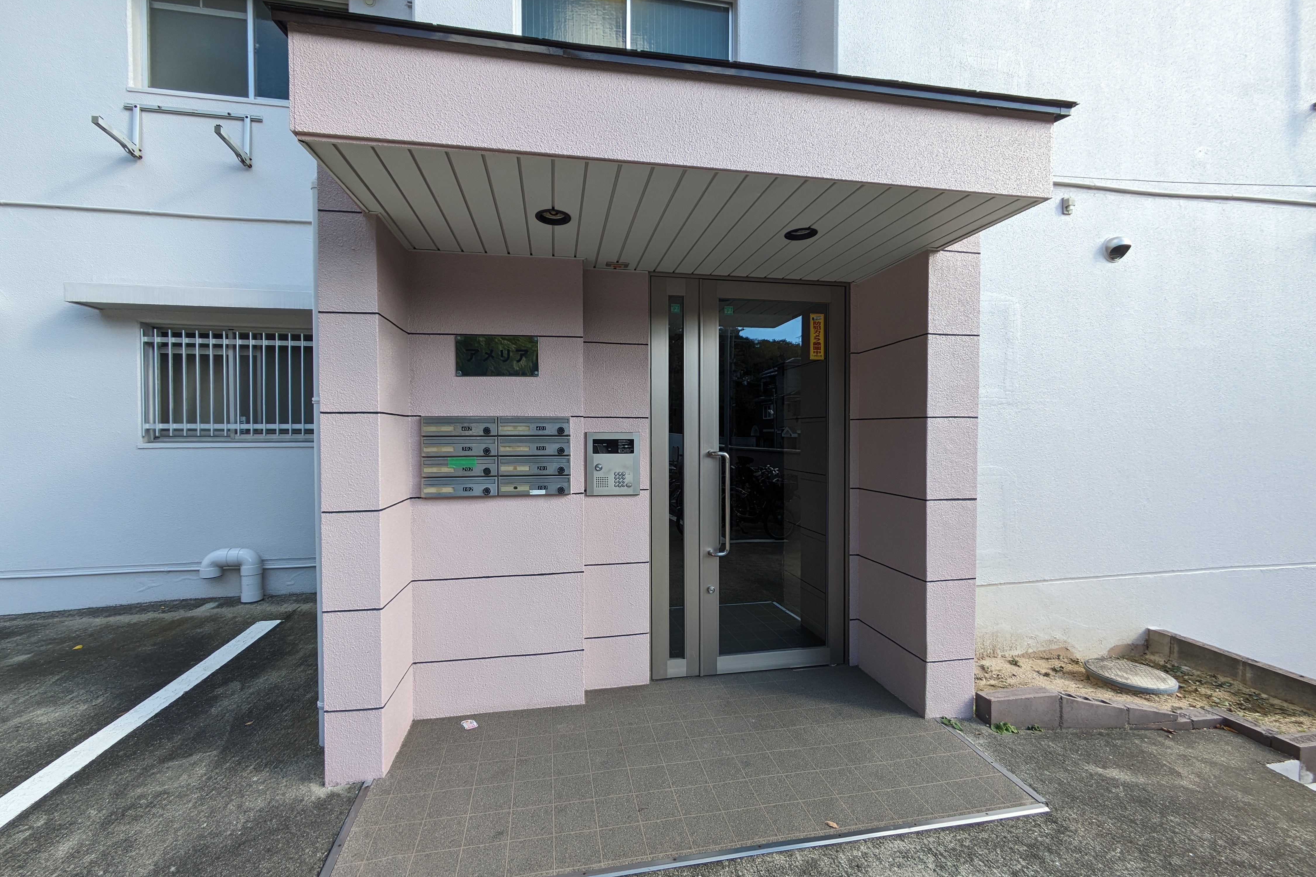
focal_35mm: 15
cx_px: 649
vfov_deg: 77.3
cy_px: 444
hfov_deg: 100.4
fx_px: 548
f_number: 2.2
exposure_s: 1/272
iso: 50
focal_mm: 1.83
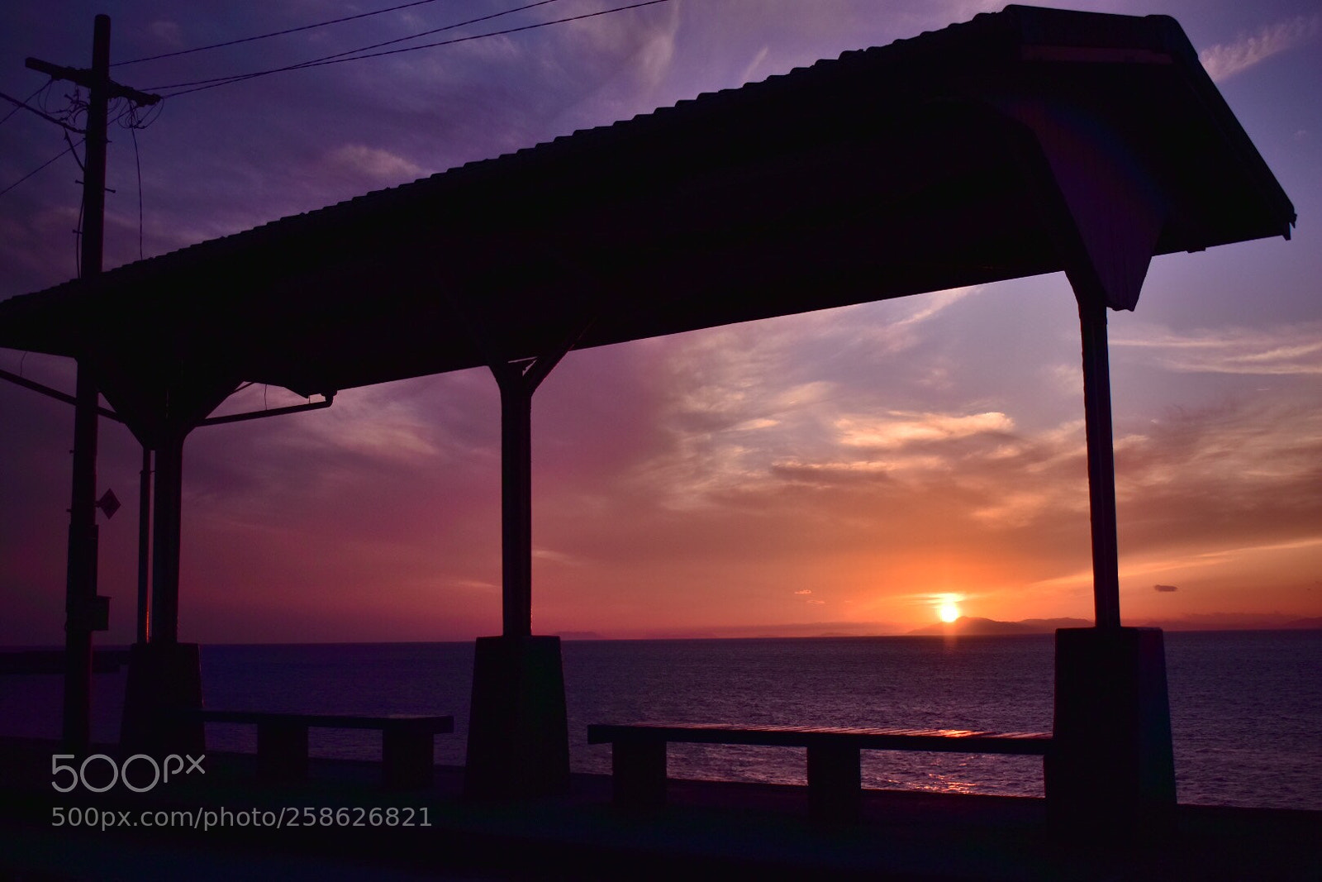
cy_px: 441
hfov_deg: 47.9
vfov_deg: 33.0
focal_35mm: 40
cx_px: 661
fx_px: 1487
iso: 100
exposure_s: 1/800
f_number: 4
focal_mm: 27
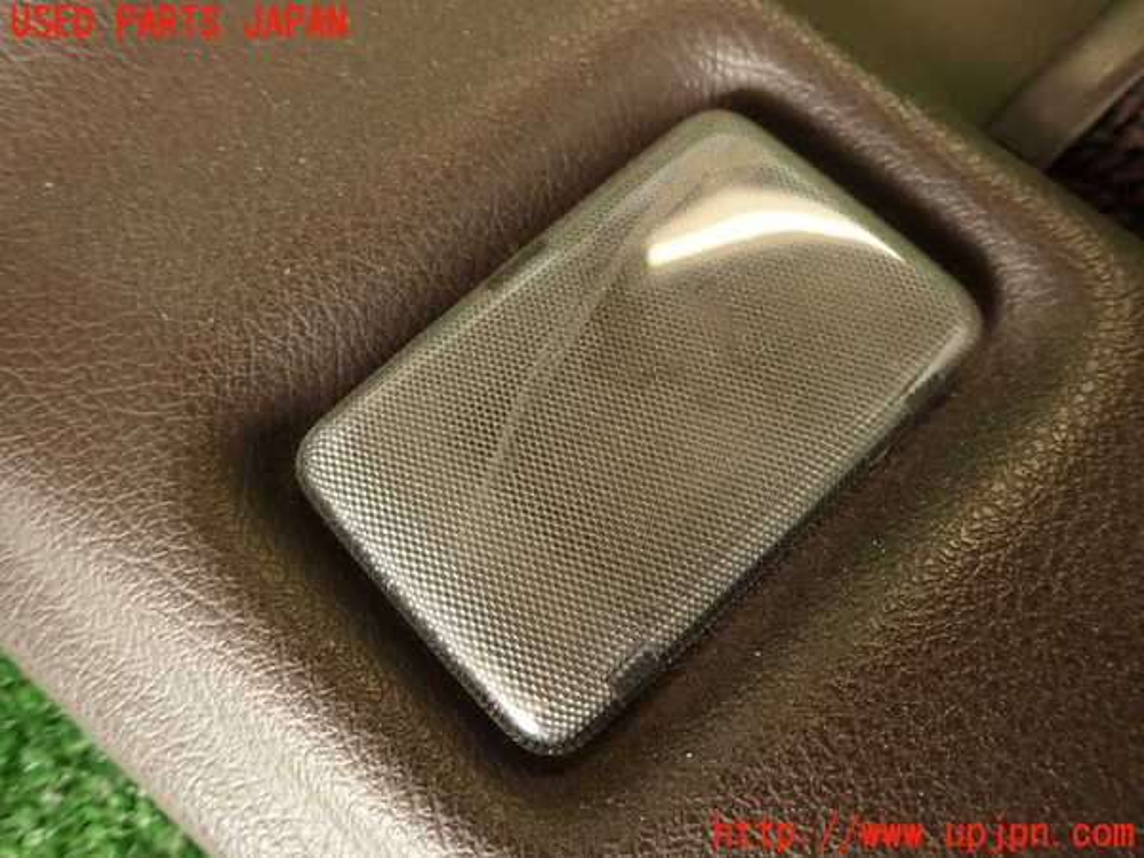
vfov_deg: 54.9
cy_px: 429
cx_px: 572
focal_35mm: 25
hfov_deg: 69.4
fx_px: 826
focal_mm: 4.5
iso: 160
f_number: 2
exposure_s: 1/60
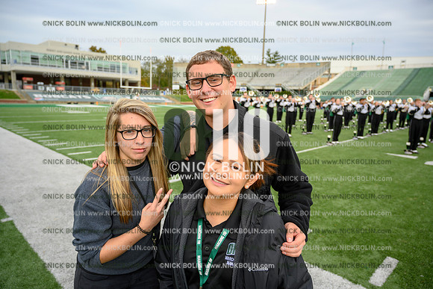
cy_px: 144
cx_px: 216
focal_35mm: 24
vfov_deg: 53.2
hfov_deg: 73.7
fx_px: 289
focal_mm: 24
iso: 125
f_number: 4
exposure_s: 1/320
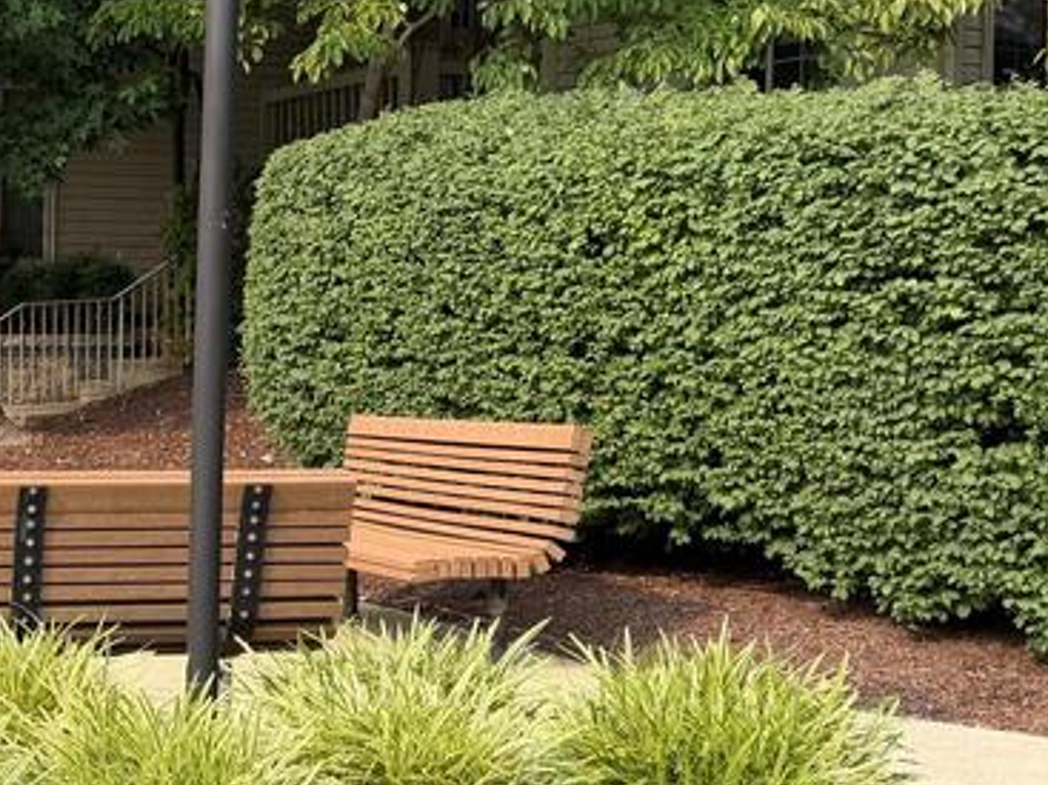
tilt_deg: -2.1
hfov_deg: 25.9
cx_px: -206
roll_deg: -0.3
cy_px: 434
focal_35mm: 67
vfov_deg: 21.9
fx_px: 2028
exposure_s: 1/1271
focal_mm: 6.76
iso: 80
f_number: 1.78
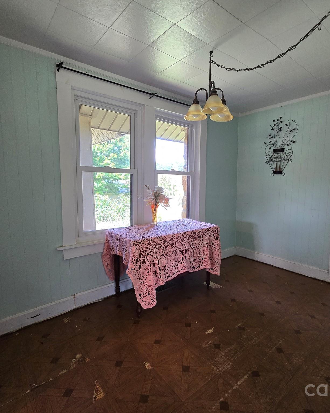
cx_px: 181
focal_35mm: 17
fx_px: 208
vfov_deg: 89.6
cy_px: 206
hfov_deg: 76.8
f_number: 2.2
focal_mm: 2.2
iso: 320
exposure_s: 1/60
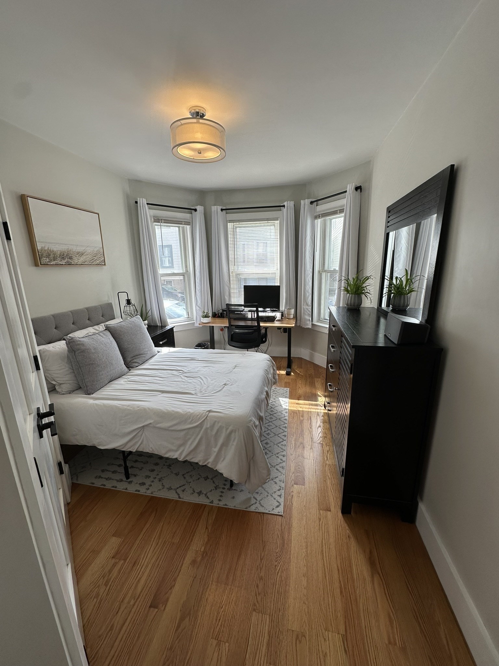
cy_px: 333
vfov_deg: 102.1
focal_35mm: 14
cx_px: 250
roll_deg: +0.6
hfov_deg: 85.7
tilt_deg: -13.7
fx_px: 269
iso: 40
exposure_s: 1/143
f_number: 2.2
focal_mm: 2.22
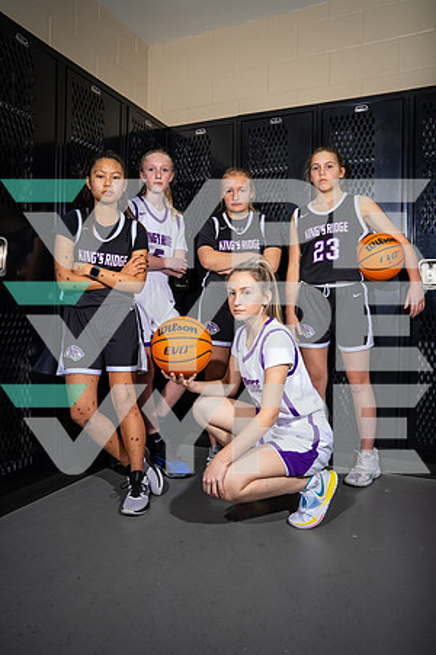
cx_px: 218
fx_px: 472
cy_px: 328
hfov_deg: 49.6
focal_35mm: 26
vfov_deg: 69.4
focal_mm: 26
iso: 200
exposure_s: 1/125
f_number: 8
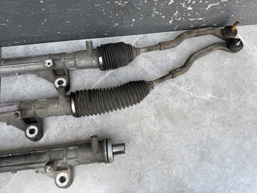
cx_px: 128
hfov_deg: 71.6
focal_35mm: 24
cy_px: 96
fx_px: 178
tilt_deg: -75.5
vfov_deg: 56.8
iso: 64
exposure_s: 1/230
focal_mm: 6.76
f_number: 1.78
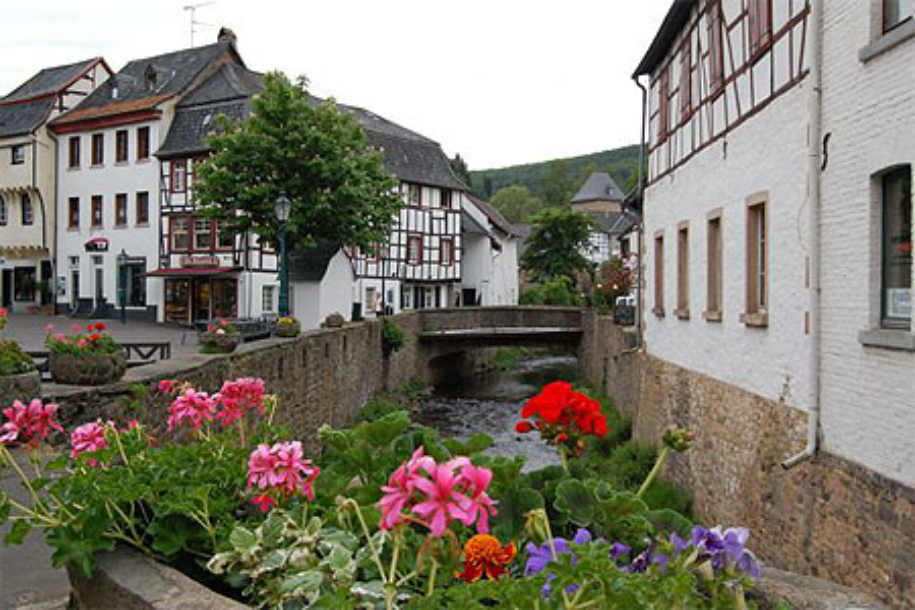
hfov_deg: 53.1
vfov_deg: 36.9
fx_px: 915
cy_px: 305
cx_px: 458
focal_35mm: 36
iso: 1600
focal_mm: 24
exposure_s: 1/320
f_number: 9
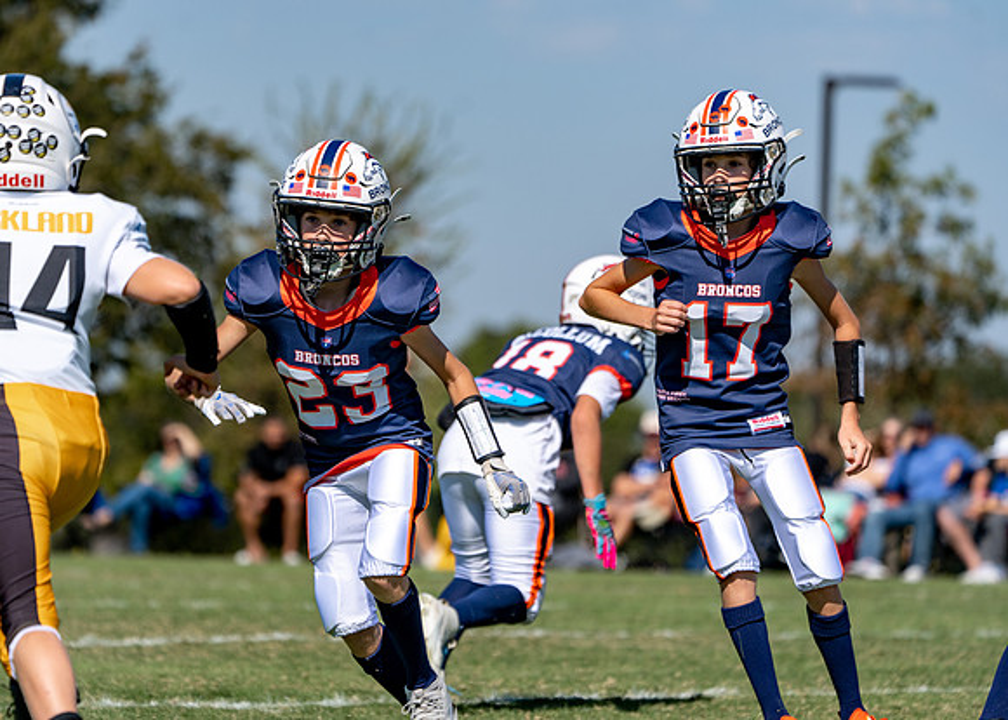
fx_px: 9344
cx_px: 445
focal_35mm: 326
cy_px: 380
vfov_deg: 4.4
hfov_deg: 6.2
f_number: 5.6
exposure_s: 1/1250
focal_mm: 274
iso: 125
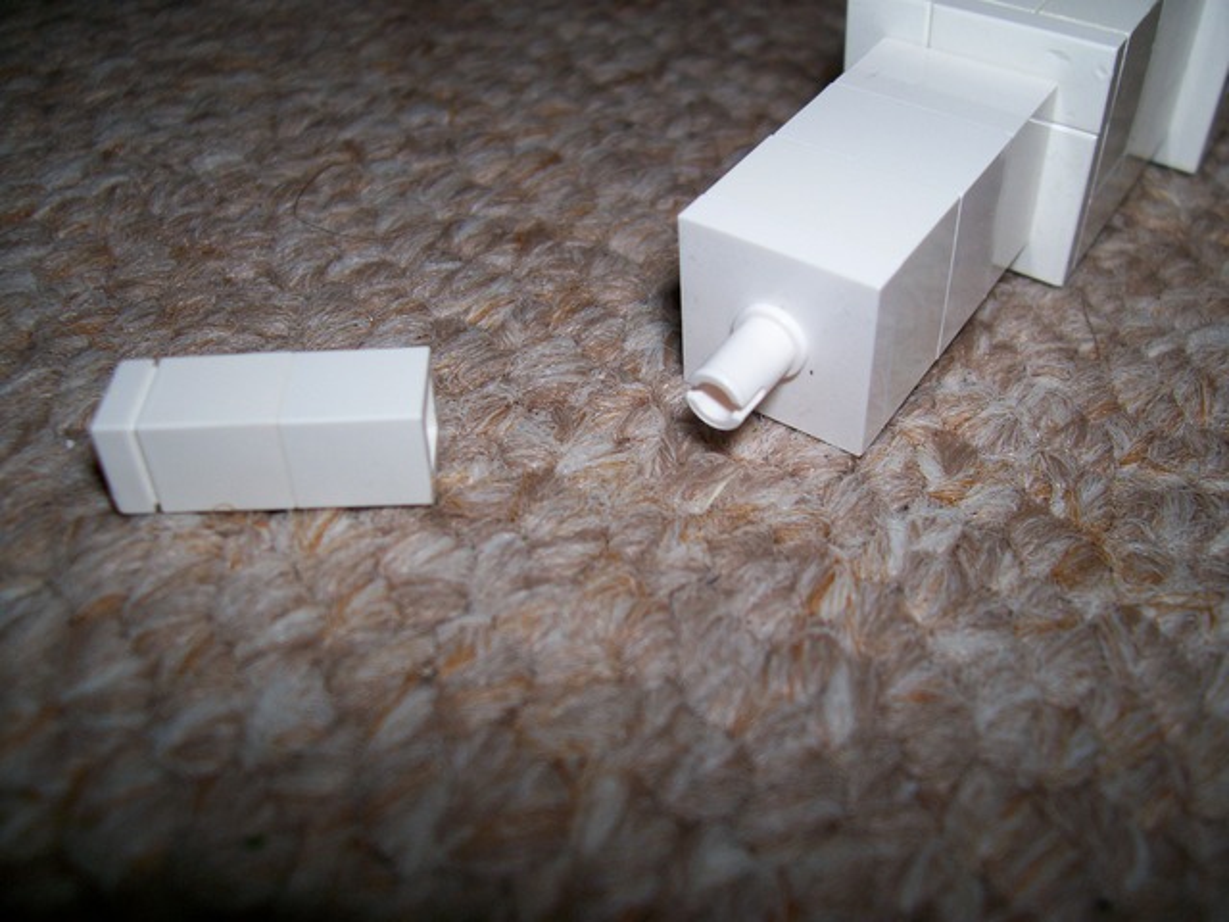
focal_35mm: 34
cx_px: 614
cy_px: 461
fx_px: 1207
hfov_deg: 54.0
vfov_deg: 41.8
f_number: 2.7
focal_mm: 5.6
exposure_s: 1/64
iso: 80
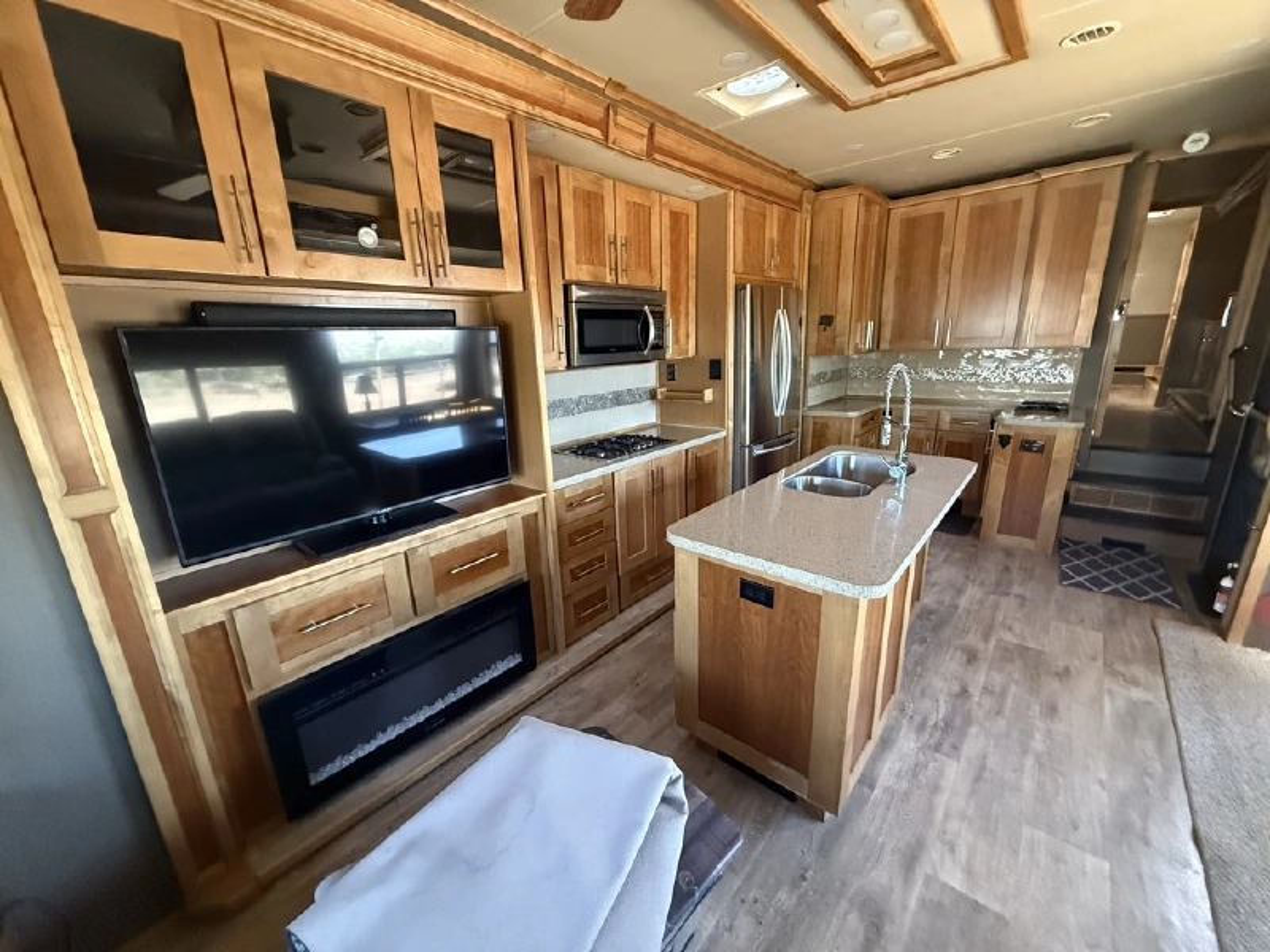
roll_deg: -0.3
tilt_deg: -14.6
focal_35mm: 14
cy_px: 476
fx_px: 514
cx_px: 635
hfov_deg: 102.1
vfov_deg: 85.7
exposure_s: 1/60
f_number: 2.2
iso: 1000
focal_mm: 2.22
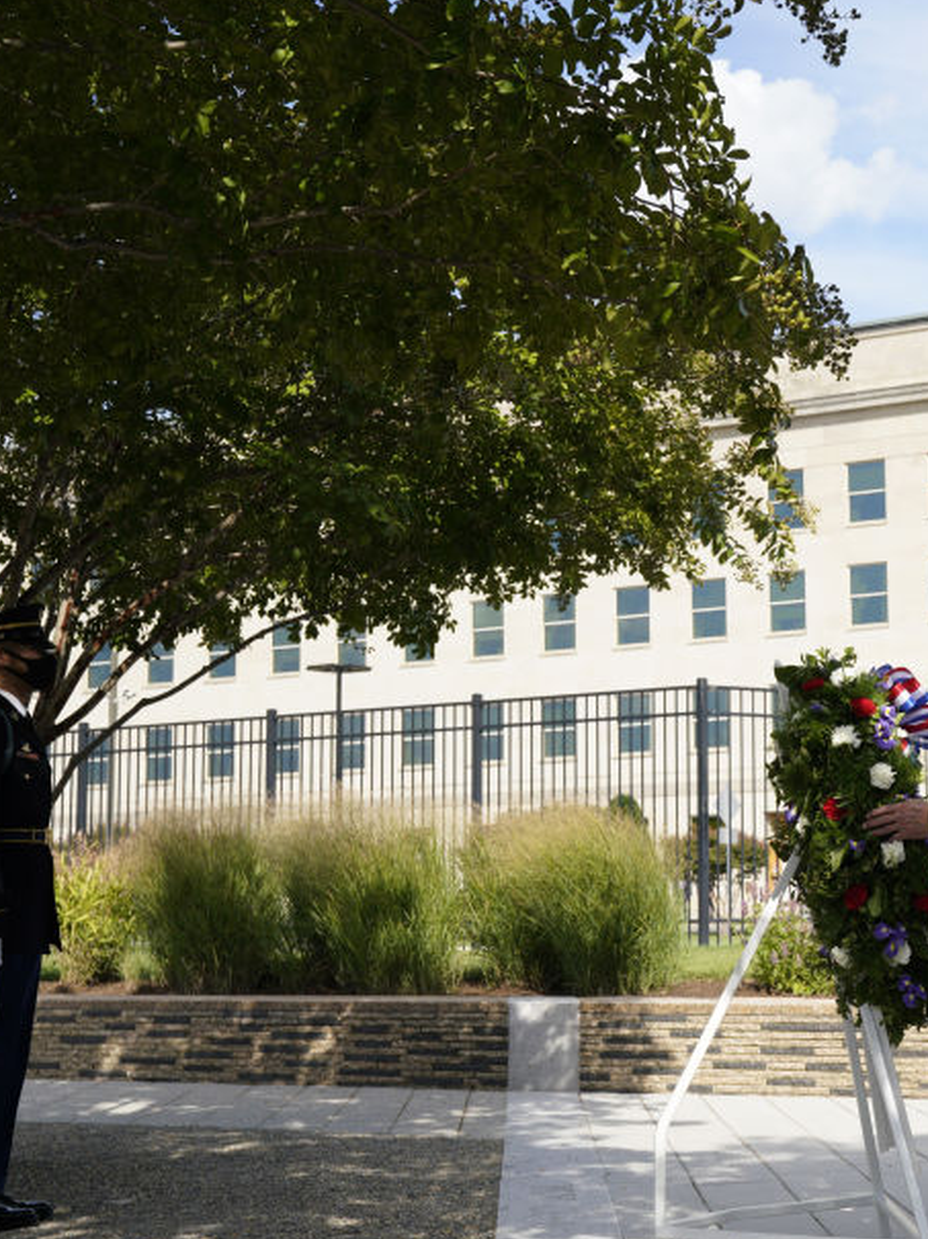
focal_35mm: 57
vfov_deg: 33.8
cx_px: 955
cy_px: 671
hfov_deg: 24.3
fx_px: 2040
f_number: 5.6
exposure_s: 1/1250
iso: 400
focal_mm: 35
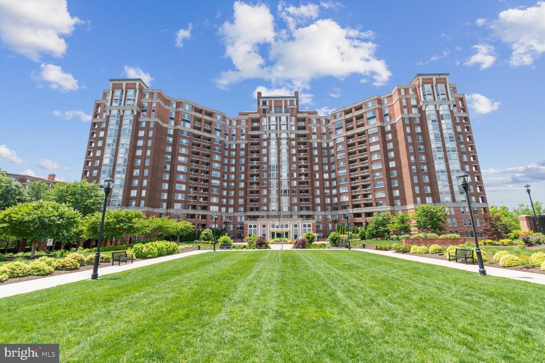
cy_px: 182
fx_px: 227
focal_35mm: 15
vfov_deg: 77.3
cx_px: 272
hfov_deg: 100.4
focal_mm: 10
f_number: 8
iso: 200
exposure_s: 1/320
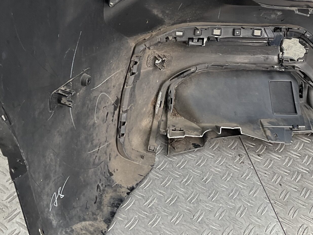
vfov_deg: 23.8
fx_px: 543
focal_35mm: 60
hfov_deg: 32.2
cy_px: 26
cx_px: 154
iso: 25
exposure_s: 1/120
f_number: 1.8
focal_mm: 3
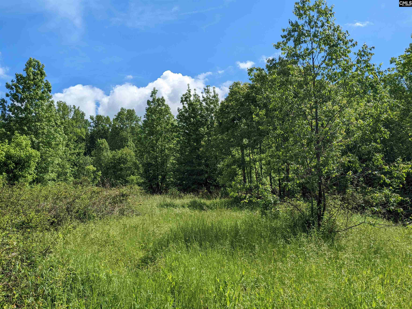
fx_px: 321
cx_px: 206
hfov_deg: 65.3
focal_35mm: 27
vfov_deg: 51.4
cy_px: 154
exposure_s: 1/3891
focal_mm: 4.38
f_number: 1.73
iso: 49
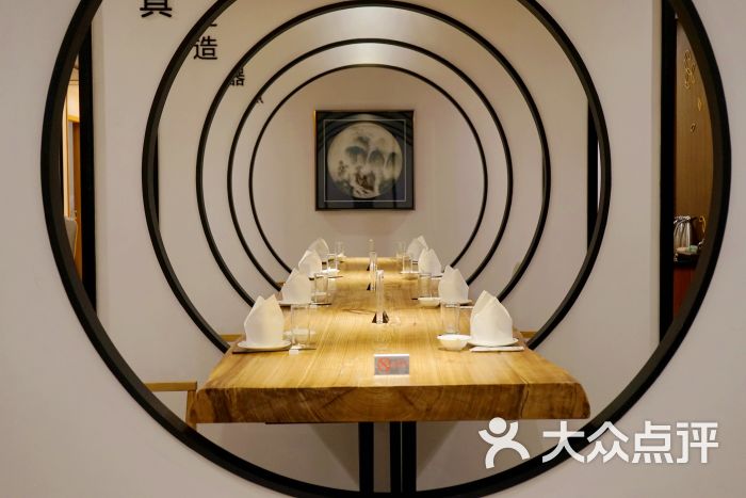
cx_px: 373
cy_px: 249
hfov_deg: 40.3
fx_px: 1016
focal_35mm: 49
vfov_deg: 27.5
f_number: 4.5
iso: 1600
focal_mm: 49
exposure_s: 1/60
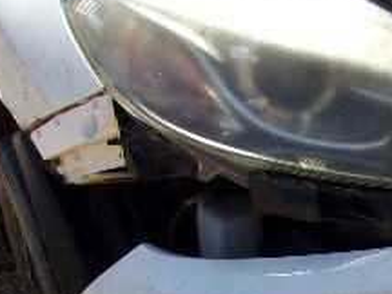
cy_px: 348
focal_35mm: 80
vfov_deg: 17.6
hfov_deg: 22.2
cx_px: 495
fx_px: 906
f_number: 10.4
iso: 80
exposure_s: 1/56
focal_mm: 4.9
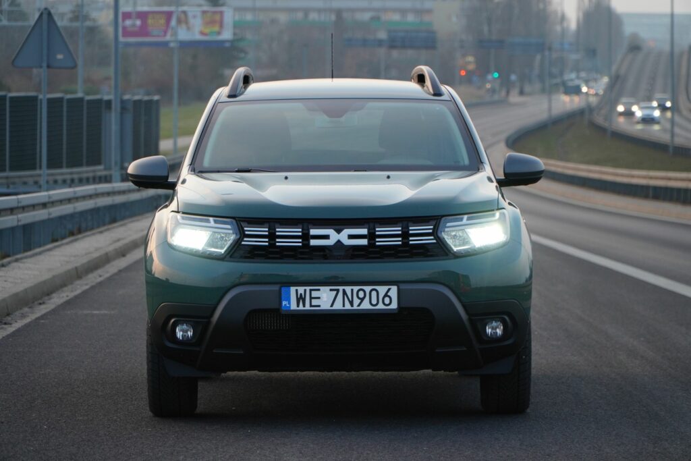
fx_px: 2793
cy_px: 230
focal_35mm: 146
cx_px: 346
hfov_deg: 14.1
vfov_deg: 9.4
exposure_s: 1/160
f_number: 4
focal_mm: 97
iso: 500
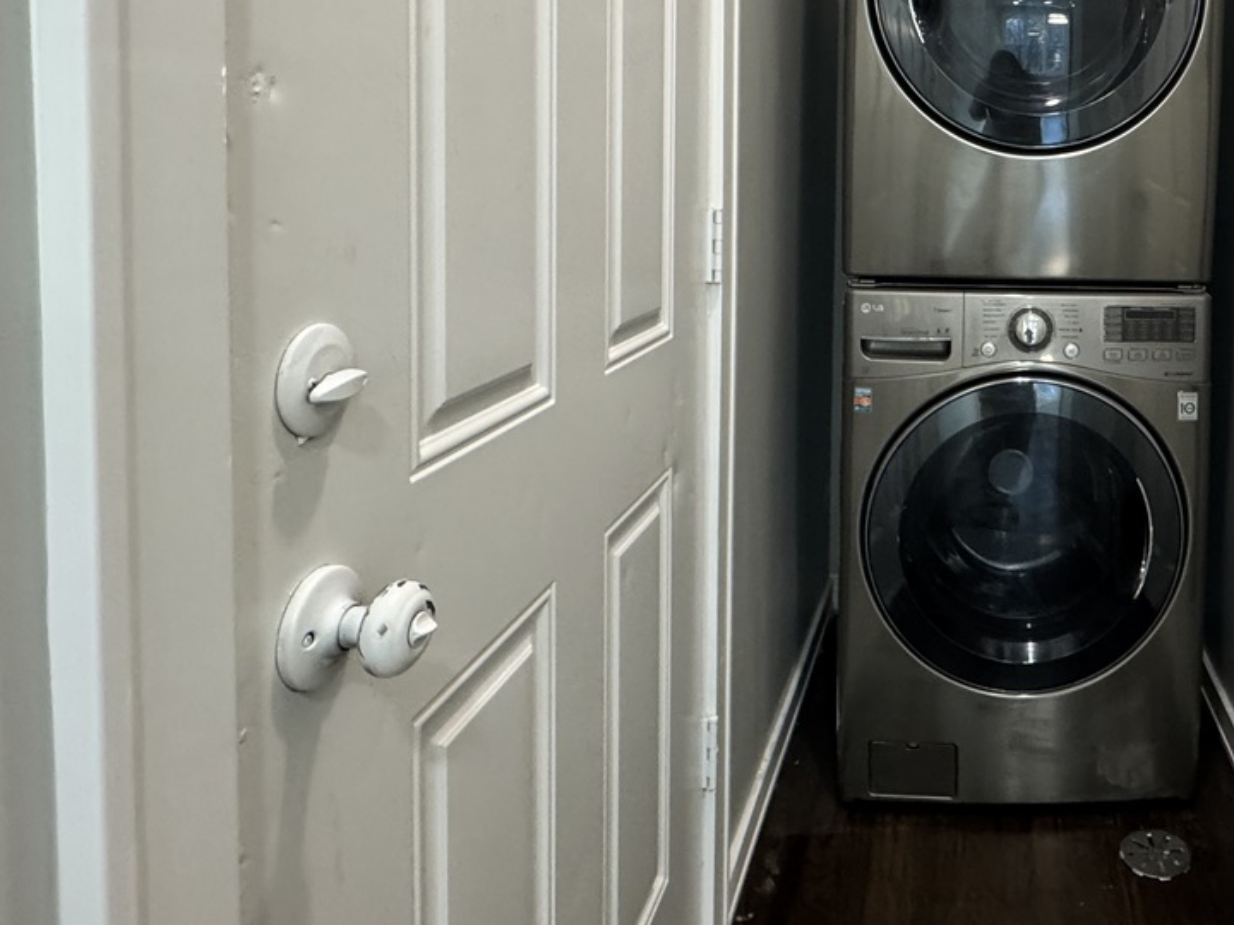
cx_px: 1011
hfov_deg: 58.0
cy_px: 228
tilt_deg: -1.6
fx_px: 998
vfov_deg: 47.8
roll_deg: -1.8
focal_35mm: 28
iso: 320
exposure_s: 1/60
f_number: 2.2
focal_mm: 2.22
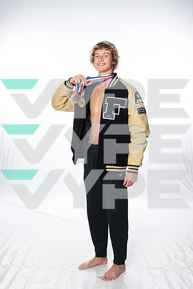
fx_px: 402
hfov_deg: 27.0
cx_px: 96
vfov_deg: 39.6
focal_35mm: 50
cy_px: 144
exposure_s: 1/250
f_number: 8
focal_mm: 50
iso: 800
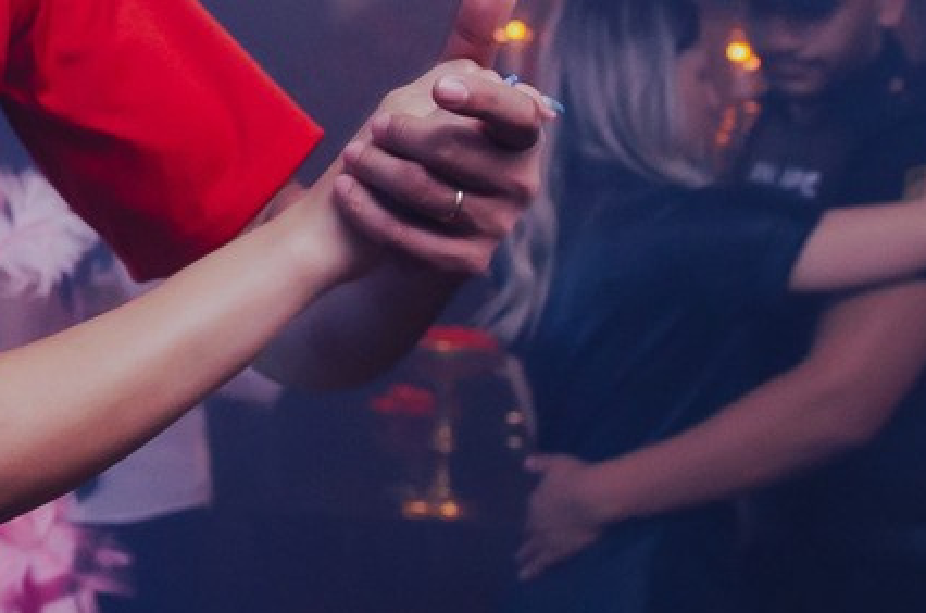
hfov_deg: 17.0
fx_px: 2951
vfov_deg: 11.5
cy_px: -201
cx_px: -203
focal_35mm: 115
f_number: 2.8
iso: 320
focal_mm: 18
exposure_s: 1/60
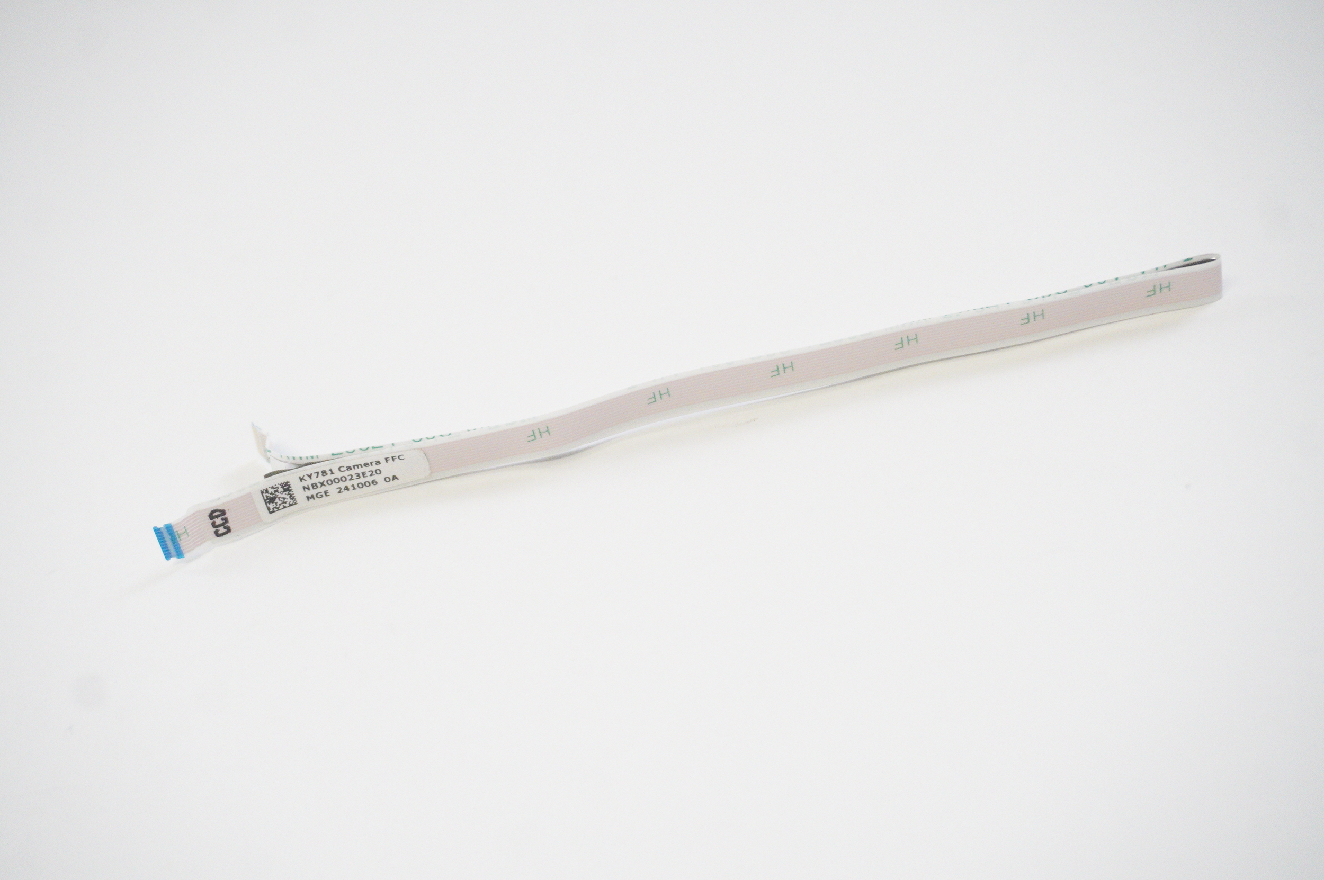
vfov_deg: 25.7
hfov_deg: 37.9
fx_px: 1929
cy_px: 440
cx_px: 662
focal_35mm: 52
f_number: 5.6
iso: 5000
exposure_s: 1/250
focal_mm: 35
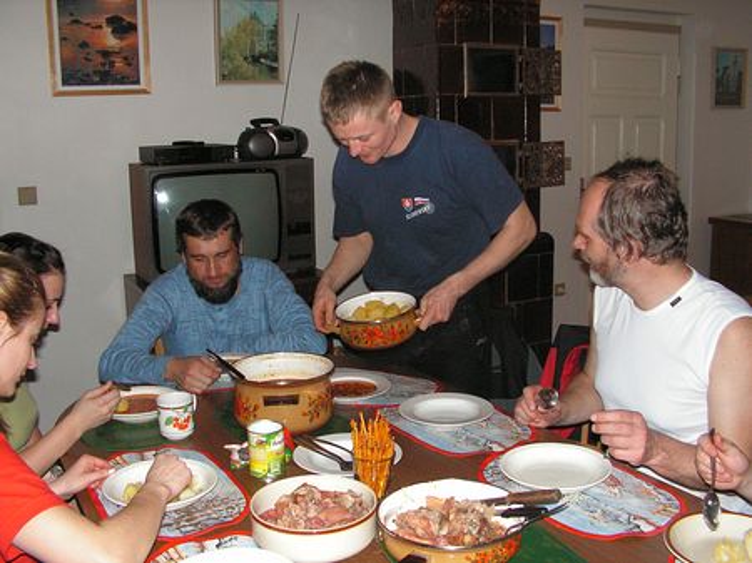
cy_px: 282
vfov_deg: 39.6
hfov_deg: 51.4
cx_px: 376
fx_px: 782
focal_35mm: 36
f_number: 3.2
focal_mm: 6
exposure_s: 1/40
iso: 160
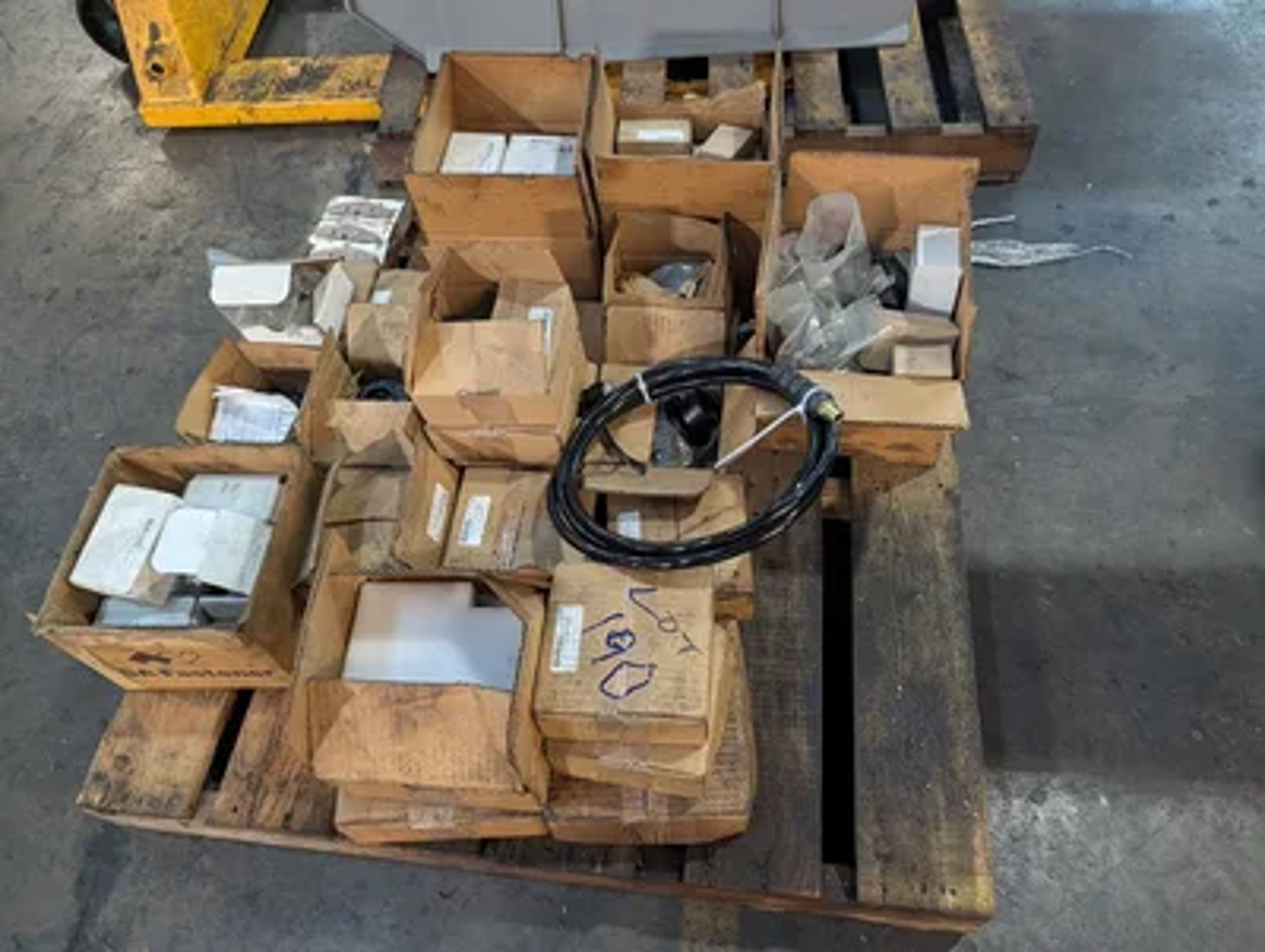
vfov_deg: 56.9
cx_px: 632
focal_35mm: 24
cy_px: 476
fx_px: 878
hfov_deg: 71.5
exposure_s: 1/120
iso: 1229
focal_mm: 6.9
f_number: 1.68
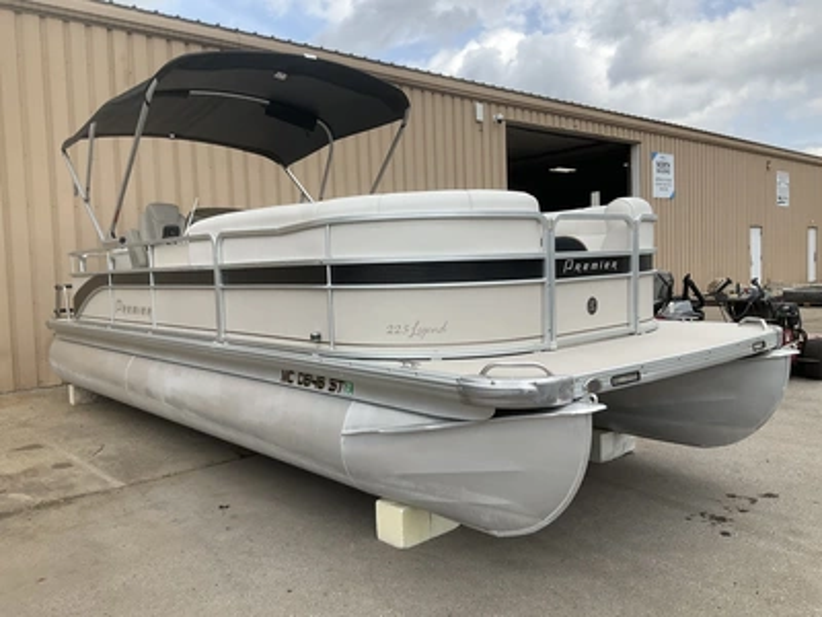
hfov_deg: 61.7
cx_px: 411
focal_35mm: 29
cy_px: 308
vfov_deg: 48.2
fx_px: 689
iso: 25
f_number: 1.8
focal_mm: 3
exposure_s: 1/1412
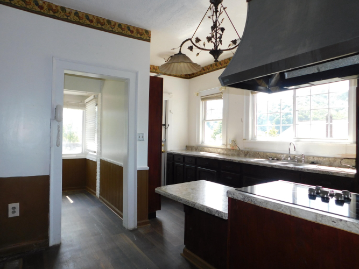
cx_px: 180
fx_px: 238
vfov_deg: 58.9
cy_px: 134
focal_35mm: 23
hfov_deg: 73.9
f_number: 3
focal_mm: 4
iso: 125
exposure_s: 1/125
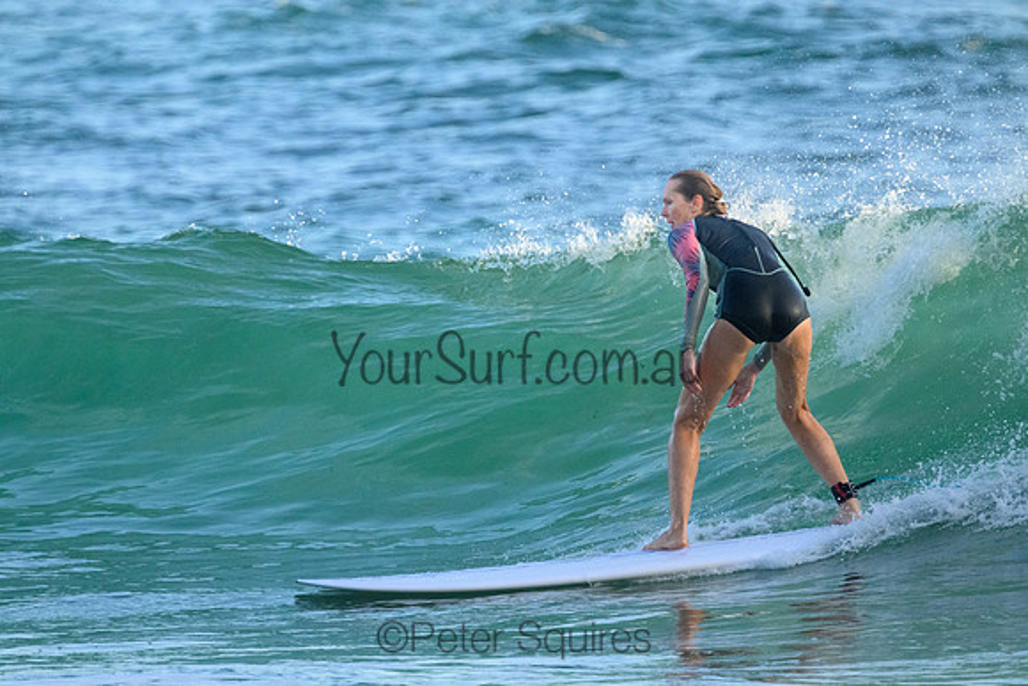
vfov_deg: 1.7
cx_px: 514
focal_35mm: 800
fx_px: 22849
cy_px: 343
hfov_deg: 2.6
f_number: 11
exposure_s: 1/2000
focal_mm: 800
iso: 6400
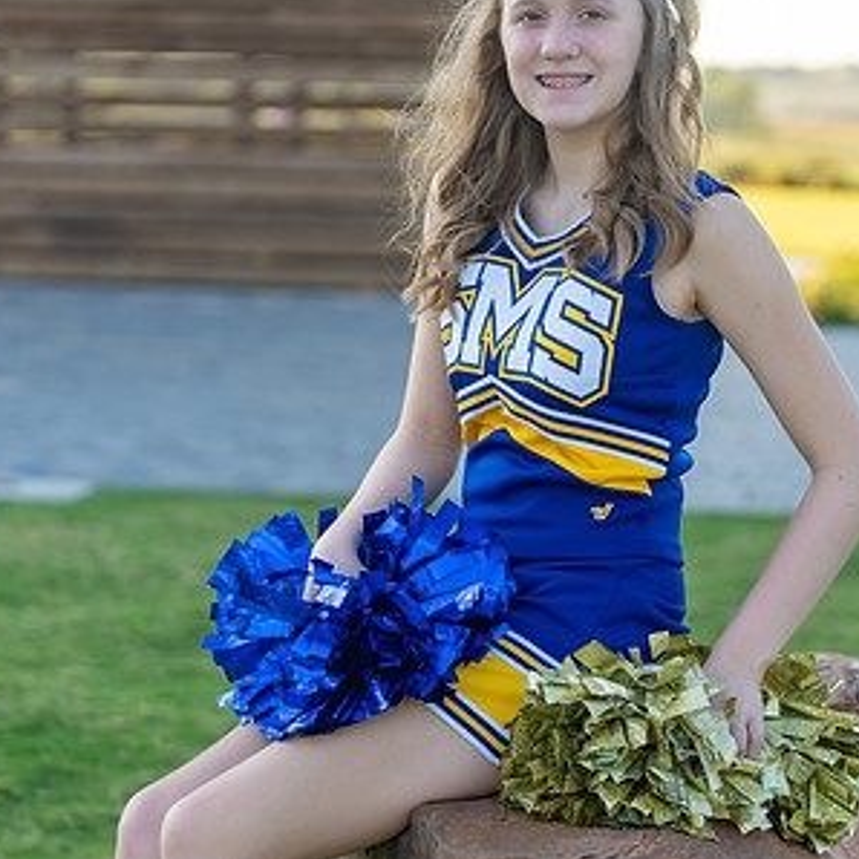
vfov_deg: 15.0
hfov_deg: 15.0
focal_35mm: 116
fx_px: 3257
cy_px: 307
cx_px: 522
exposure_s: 1/400
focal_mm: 70
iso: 100
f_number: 2.8
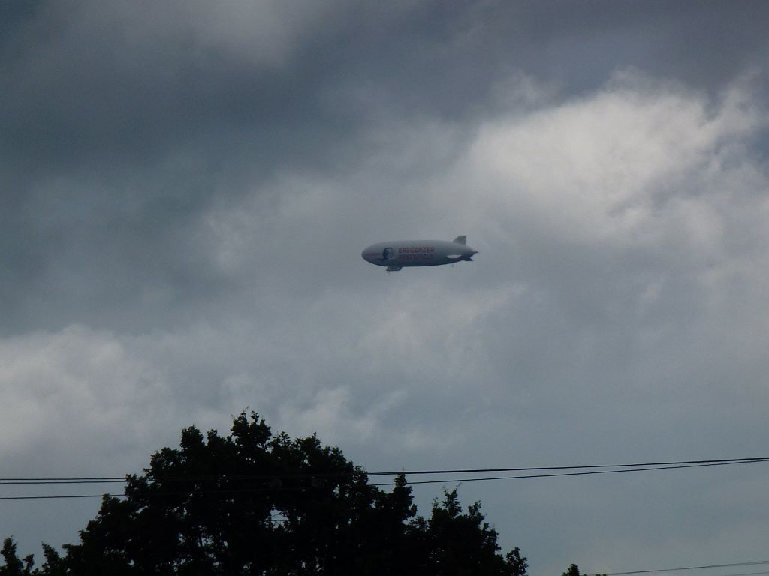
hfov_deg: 3.9
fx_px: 11196
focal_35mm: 504
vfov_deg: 3.0
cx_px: 384
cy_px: 288
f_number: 5.9
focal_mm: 68.8
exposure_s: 1/1300
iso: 100
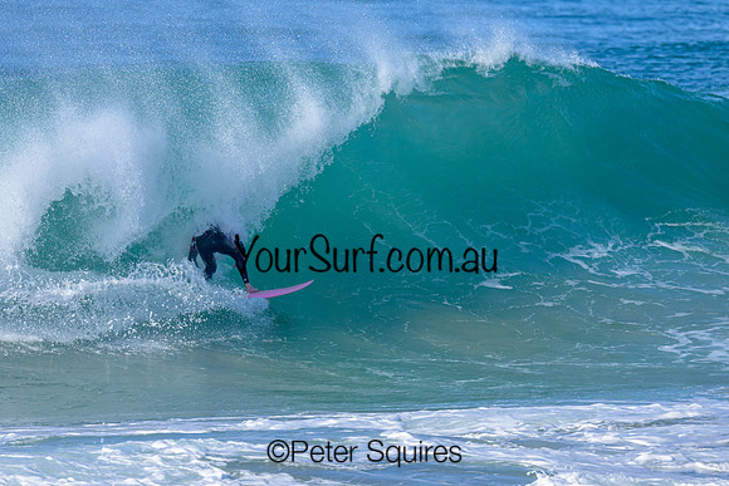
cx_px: 299
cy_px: 177
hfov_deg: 1.9
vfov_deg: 1.3
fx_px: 21873
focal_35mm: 1080
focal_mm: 800
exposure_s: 1/2000
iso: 400
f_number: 6.3
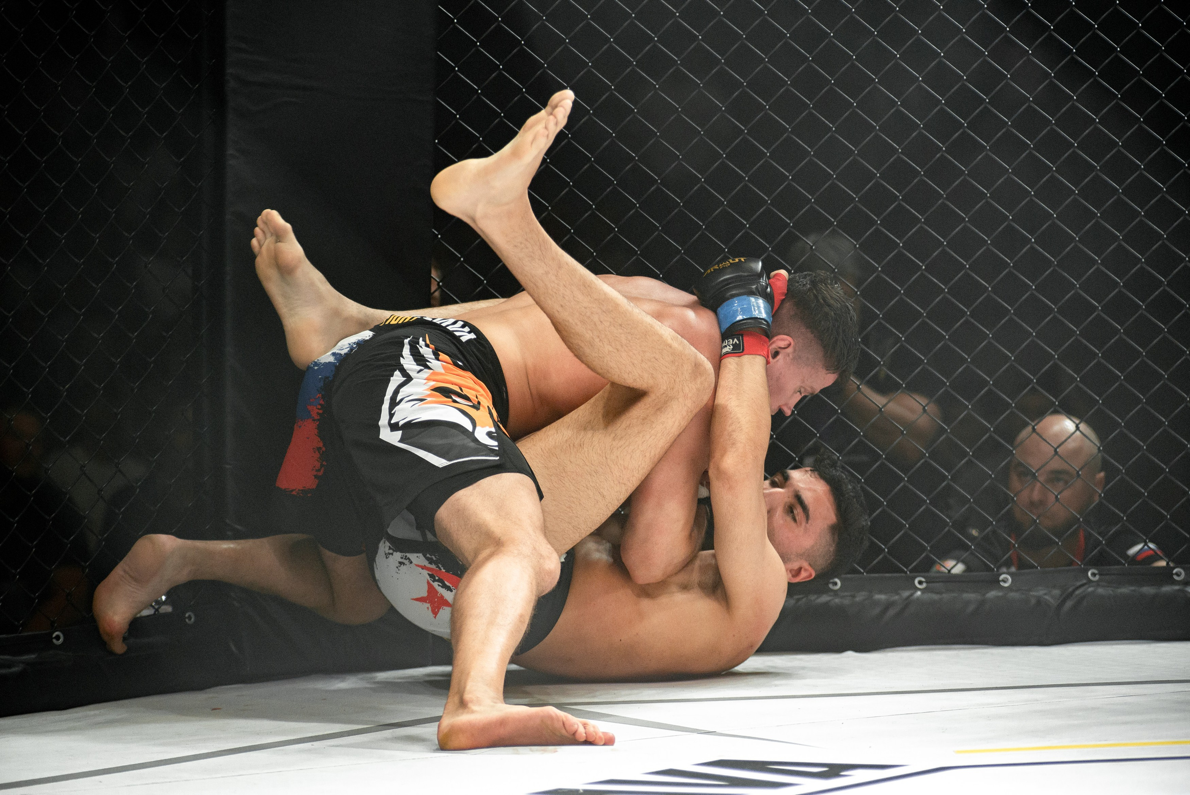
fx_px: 4133
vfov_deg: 11.0
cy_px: 398
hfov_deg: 16.4
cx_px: 595
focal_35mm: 125
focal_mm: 125
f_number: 4
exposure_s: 1/640
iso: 2200
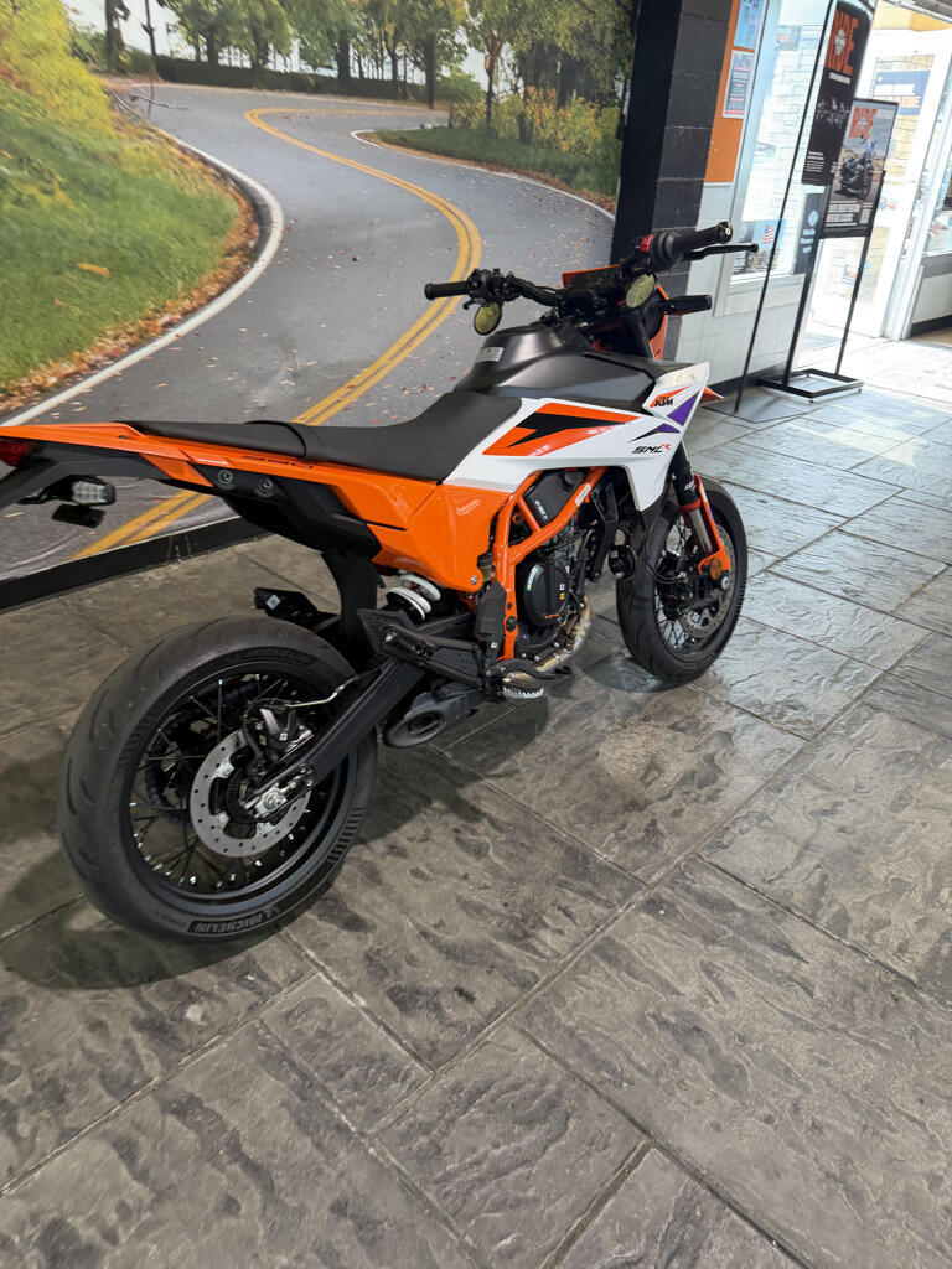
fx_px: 880
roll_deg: -1.0
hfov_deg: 56.8
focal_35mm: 24
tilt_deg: -23.6
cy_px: 634
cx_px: 476
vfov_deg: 71.6
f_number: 1.78
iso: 125
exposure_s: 1/60
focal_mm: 6.76
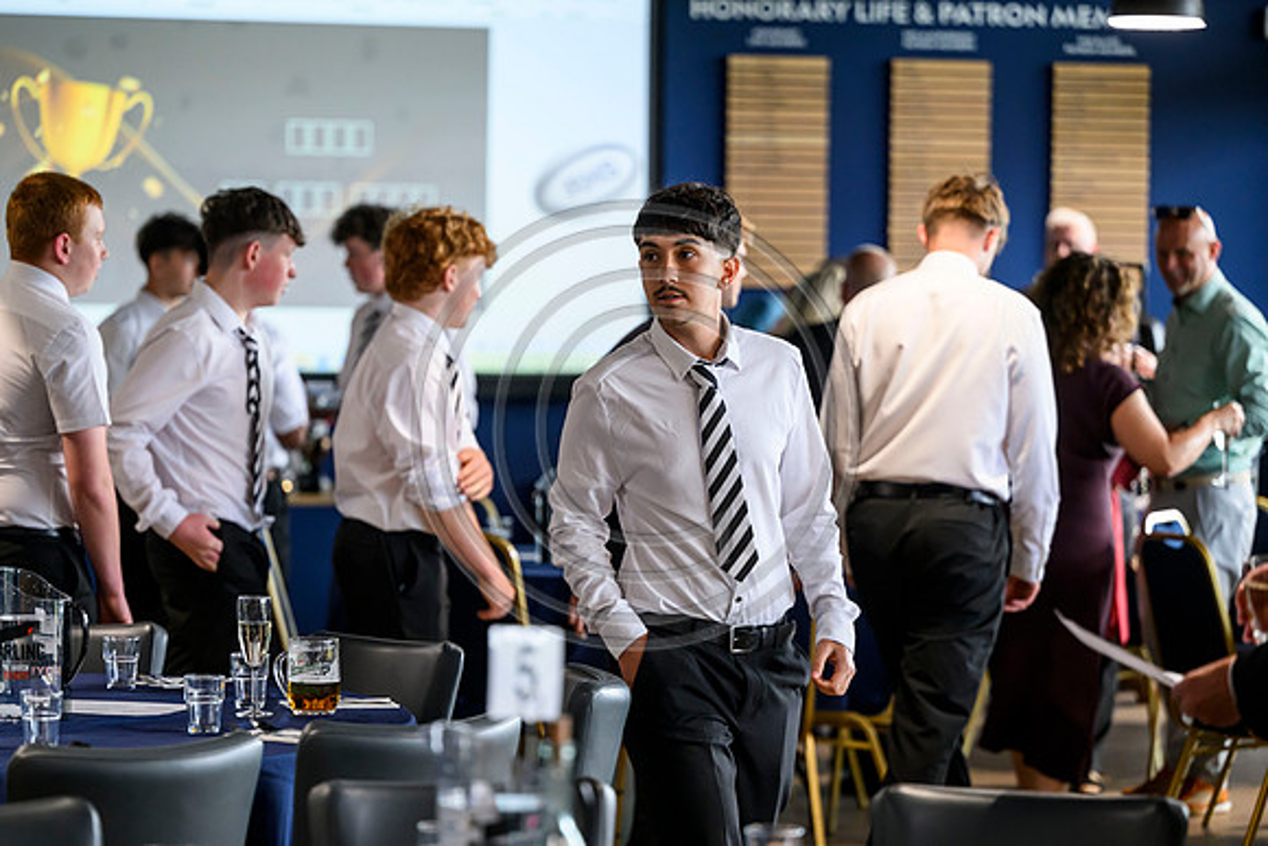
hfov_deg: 17.1
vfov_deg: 11.4
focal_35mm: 120
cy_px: 423
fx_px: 4227
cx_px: 634
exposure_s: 1/500
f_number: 2.8
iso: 2500
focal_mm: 120
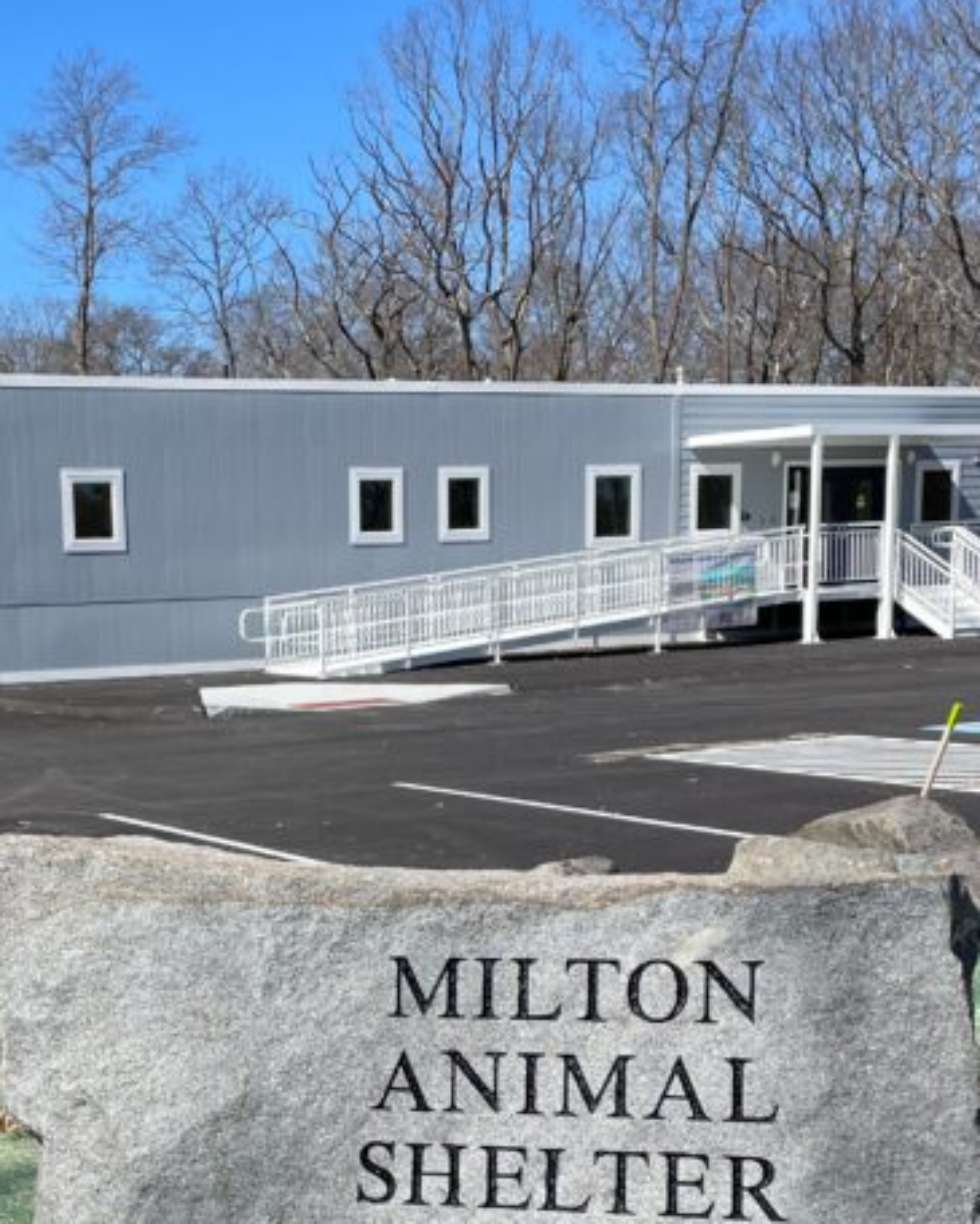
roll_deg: +3.4
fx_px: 2066
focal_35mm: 57
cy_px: 993
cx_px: 207
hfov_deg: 26.2
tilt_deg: -10.3
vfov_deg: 32.1
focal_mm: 4.2
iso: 32
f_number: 1.6
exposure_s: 1/3731
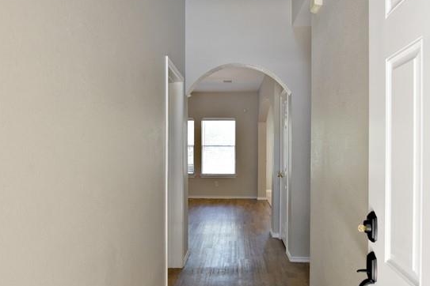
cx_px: 217
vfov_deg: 46.4
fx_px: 334
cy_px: 148
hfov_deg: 65.5
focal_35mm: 28
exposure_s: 1/100
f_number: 5
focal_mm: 14
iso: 400
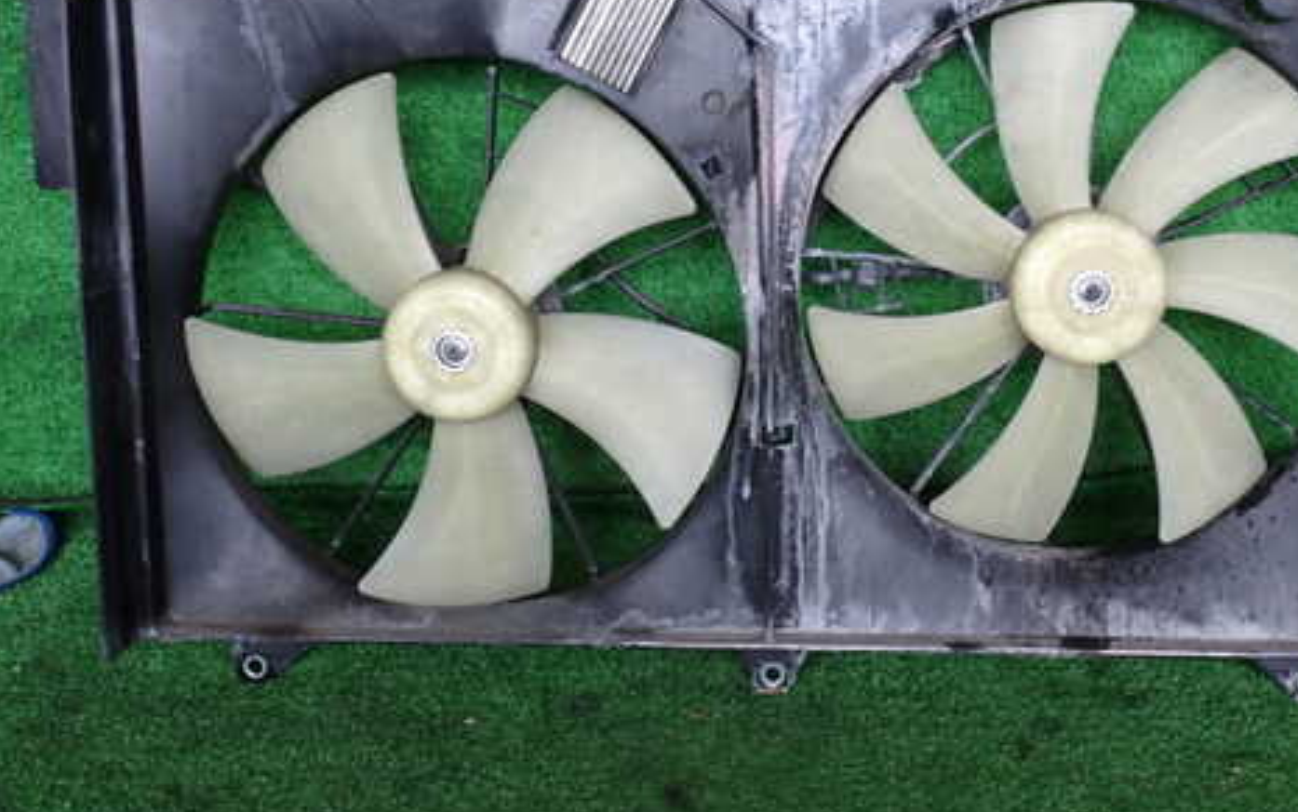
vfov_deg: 31.0
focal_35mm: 41
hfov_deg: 47.9
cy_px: 273
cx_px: 787
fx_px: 1451
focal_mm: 5.4
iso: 100
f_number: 3.2
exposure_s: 1/80
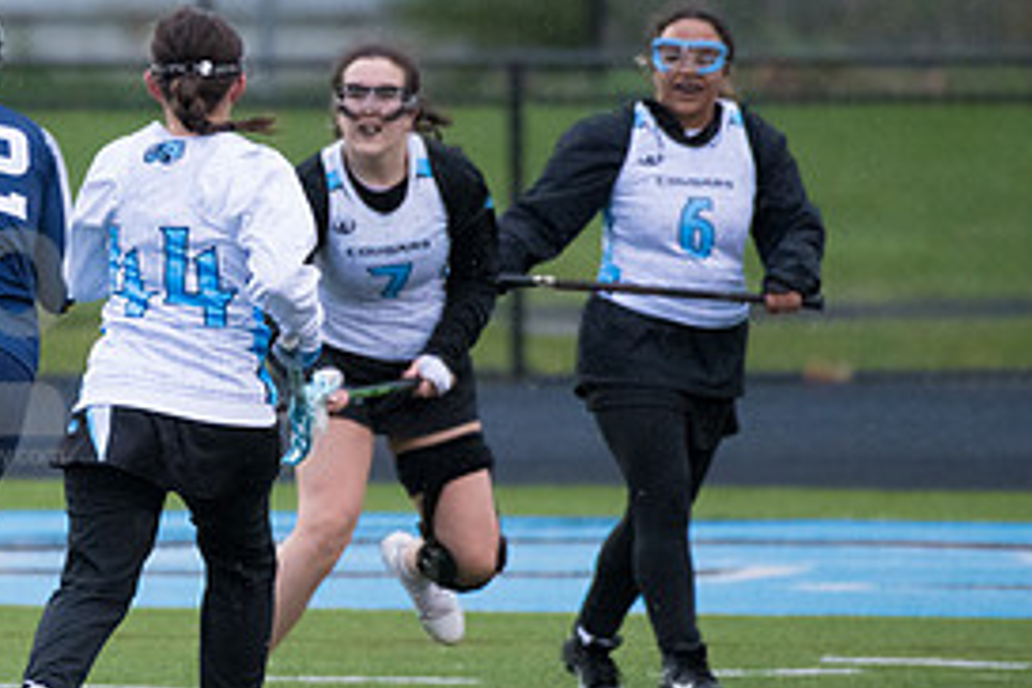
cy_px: 335
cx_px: -49
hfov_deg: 2.2
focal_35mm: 934
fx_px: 26773
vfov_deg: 1.5
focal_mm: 440
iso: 4000
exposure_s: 1/1600
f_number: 5.6
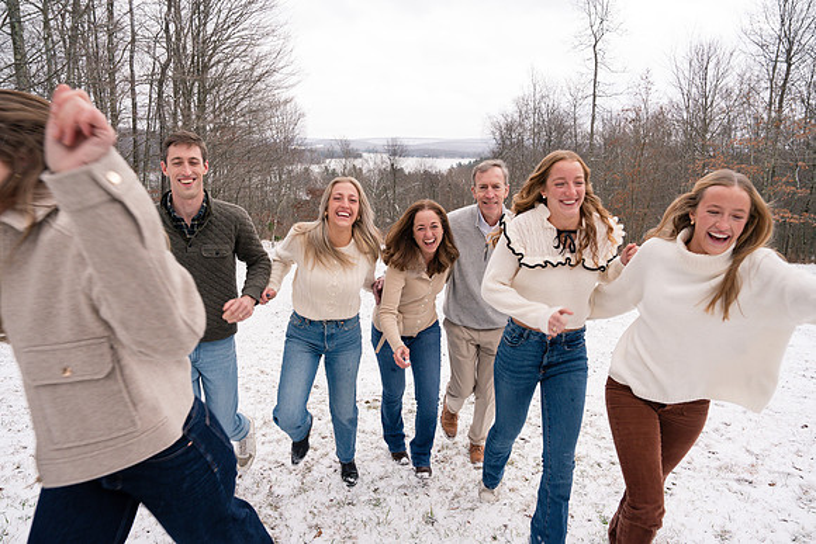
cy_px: 272
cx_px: 408
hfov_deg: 73.7
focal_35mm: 24
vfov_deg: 53.2
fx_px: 544
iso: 400
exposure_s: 1/250
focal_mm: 24
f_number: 6.3
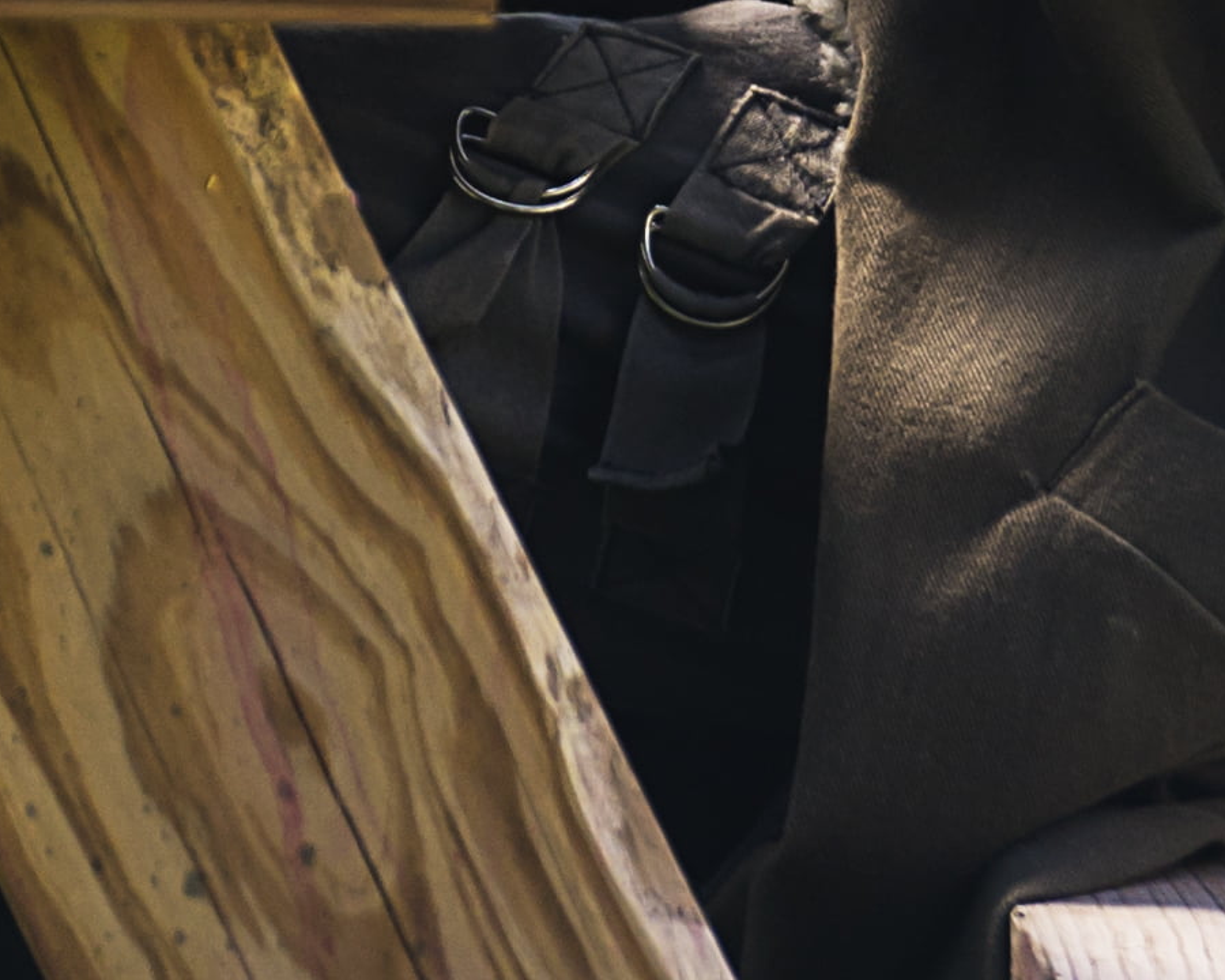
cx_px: -804
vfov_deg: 1.6
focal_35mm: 976
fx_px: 35385
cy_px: -1612
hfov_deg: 2.0
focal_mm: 156
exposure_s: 1/400
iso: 125
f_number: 3.5
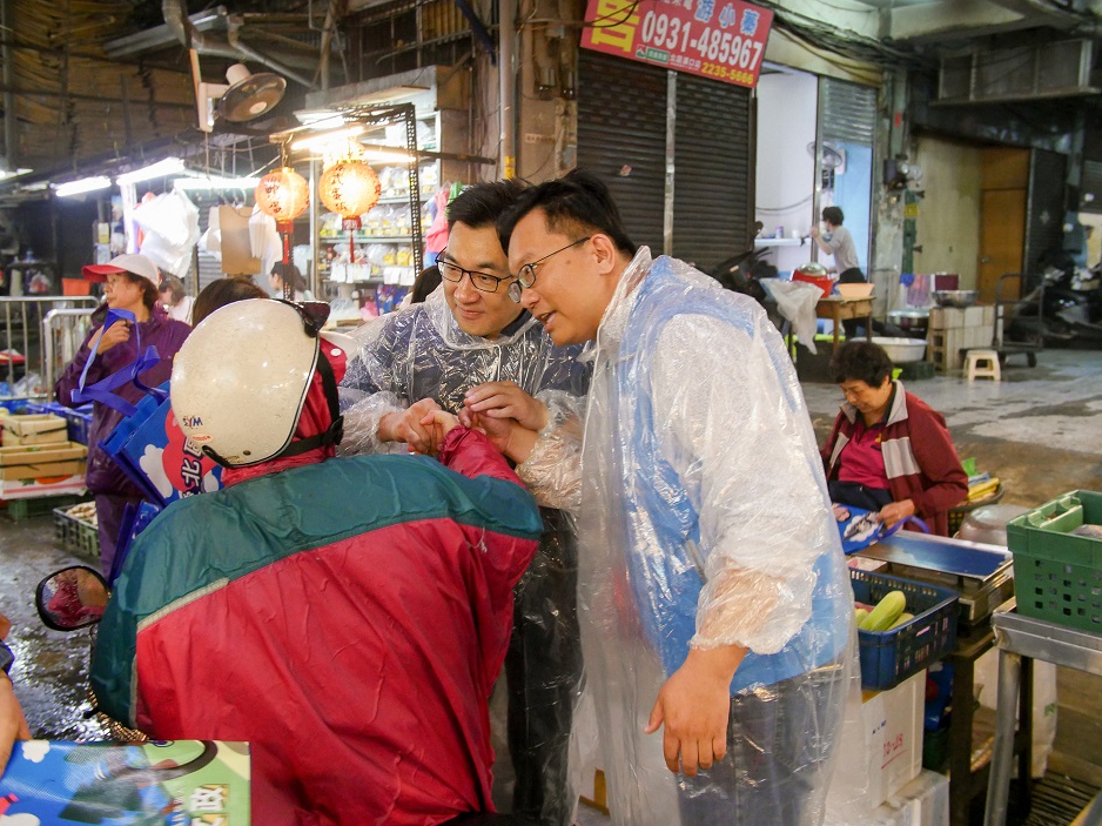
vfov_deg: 44.1
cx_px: 566
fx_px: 1018
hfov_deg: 56.8
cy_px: 397
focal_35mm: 32
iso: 1600
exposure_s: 1/50
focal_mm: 15
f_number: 2.8
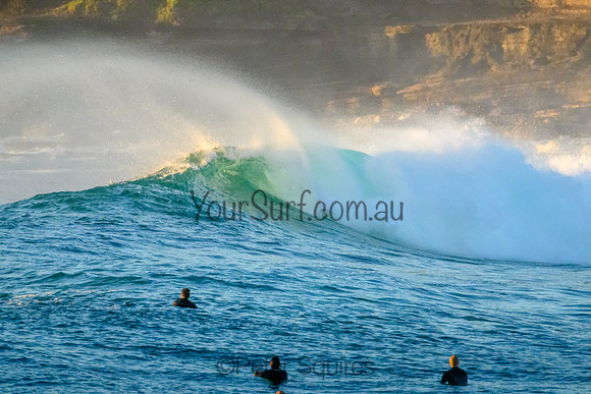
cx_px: 326
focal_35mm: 1099
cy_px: 192
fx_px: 18040
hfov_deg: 1.9
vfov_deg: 1.3
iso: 5600
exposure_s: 1/2000
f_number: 11
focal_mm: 800
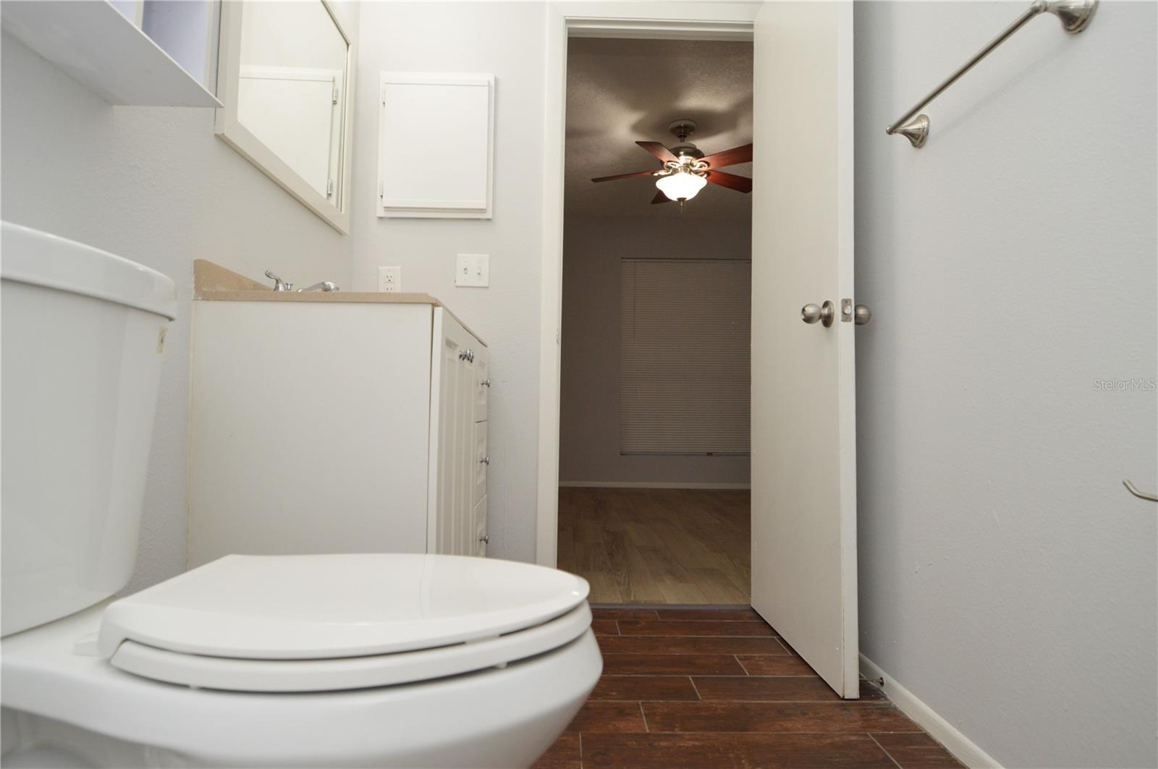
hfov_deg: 90.1
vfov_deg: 67.3
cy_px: 384
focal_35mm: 18
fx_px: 578
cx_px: 579
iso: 400
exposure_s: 1/60
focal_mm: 12
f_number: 4
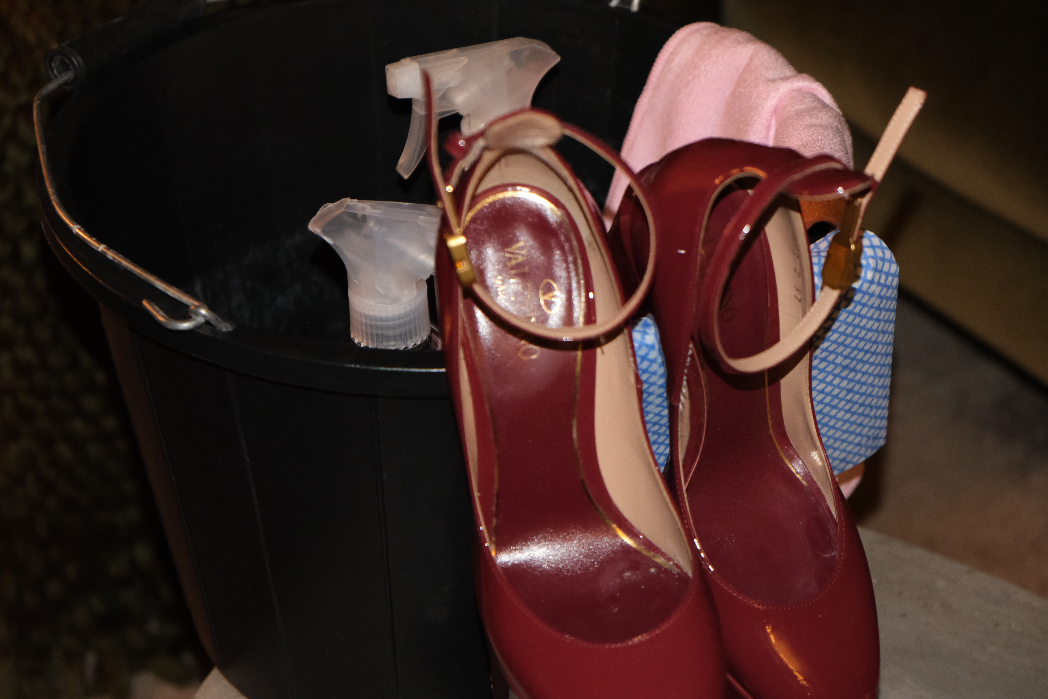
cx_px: 524
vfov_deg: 17.3
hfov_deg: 25.7
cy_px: 350
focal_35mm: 79
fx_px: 2300
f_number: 4
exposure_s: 1/60
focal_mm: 52.7
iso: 3200
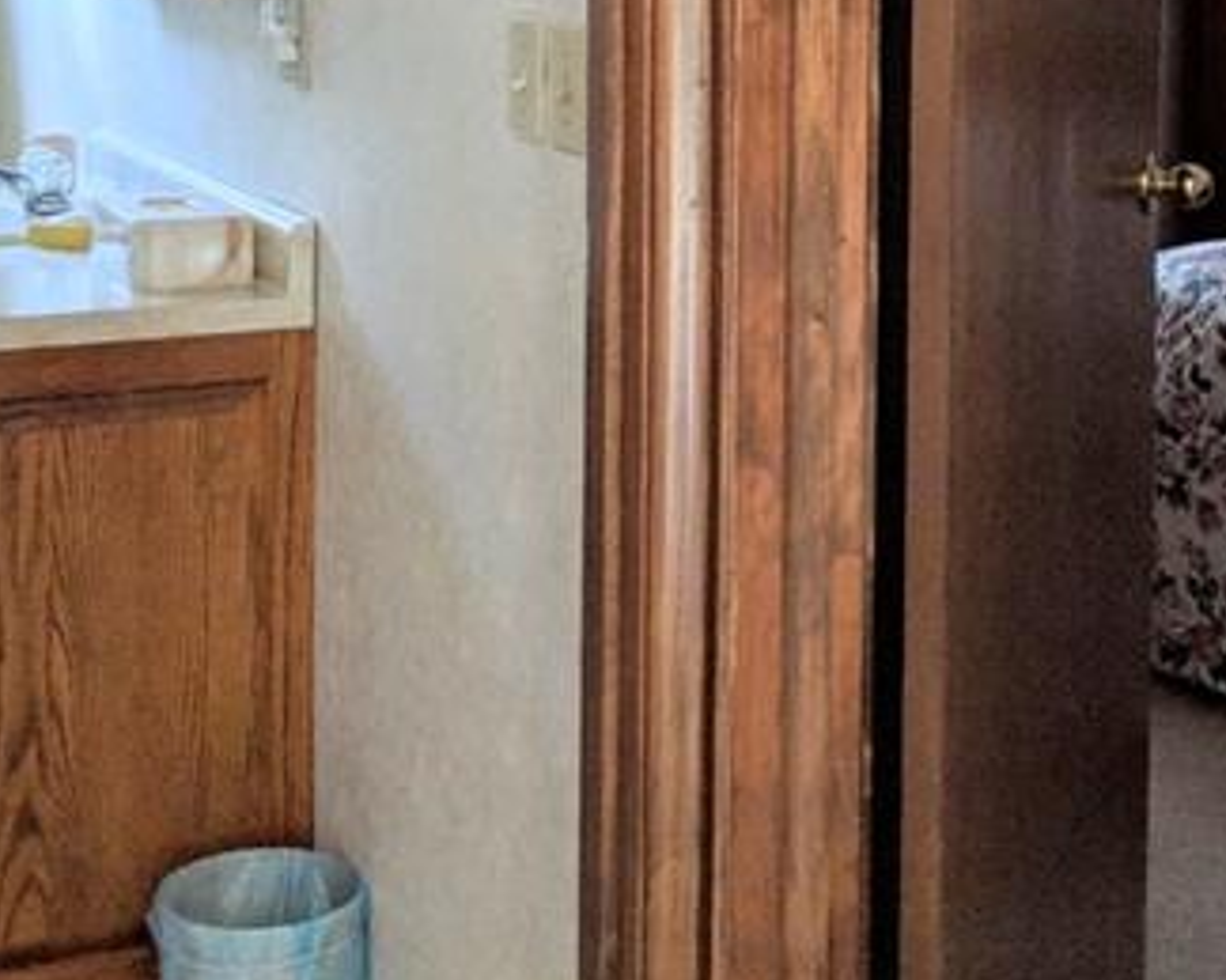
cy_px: 15
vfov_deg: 22.6
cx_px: 768
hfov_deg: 29.0
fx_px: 2358
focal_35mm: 65
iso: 242
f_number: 1.8
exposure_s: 1/120
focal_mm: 4.44
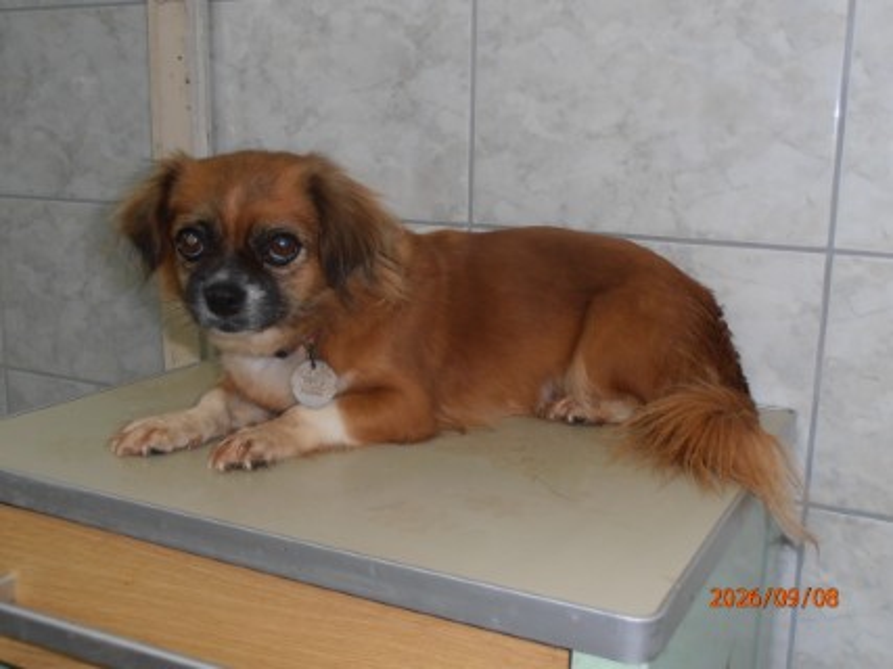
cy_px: 334
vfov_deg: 32.9
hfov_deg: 43.0
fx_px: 1135
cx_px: 446
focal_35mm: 44
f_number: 4.2
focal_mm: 7.87
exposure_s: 1/40
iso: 125
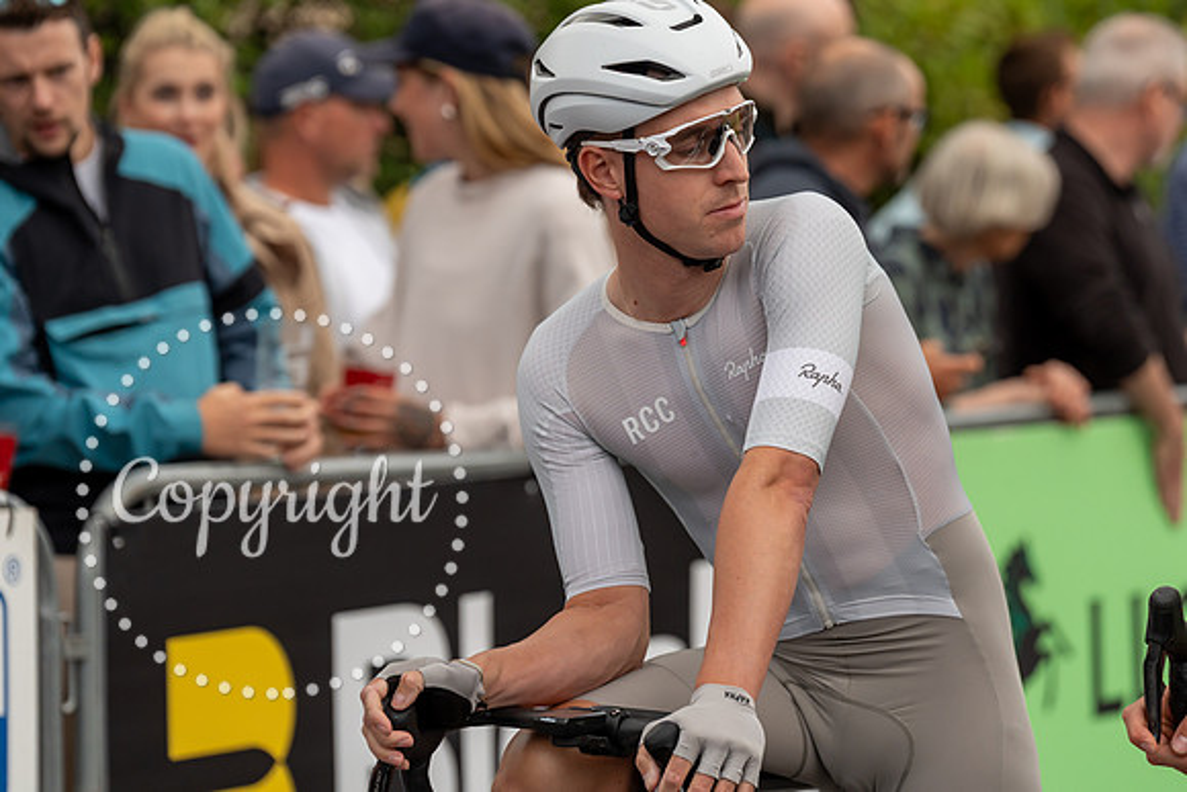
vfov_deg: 6.9
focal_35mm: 200
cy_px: 310
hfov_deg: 10.3
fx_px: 6589
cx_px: 662
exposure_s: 1/800
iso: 640
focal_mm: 164
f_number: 3.5
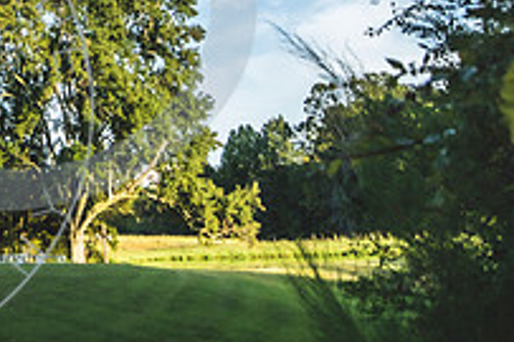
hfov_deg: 40.1
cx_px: -41
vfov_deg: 27.6
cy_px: -105
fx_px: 571
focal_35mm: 40
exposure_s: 1/640
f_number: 2.8
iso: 100
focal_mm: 14
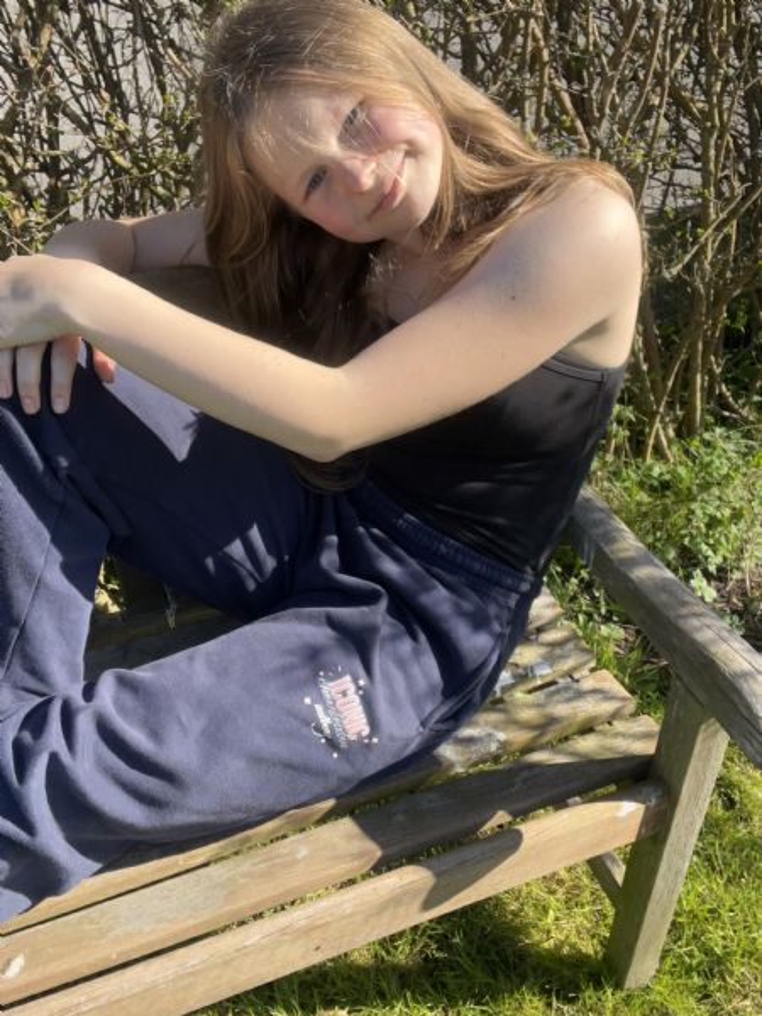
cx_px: 381
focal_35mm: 30
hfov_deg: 46.8
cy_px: 508
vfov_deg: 60.0
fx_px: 881
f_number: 2.2
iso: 32
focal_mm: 2.71
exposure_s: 1/772
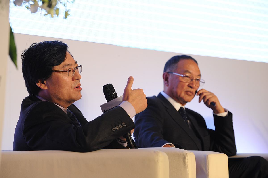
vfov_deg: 8.6
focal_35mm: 160
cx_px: 134
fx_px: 1190
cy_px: 89
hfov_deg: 12.8
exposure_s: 1/160
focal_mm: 160
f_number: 5.6
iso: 1600
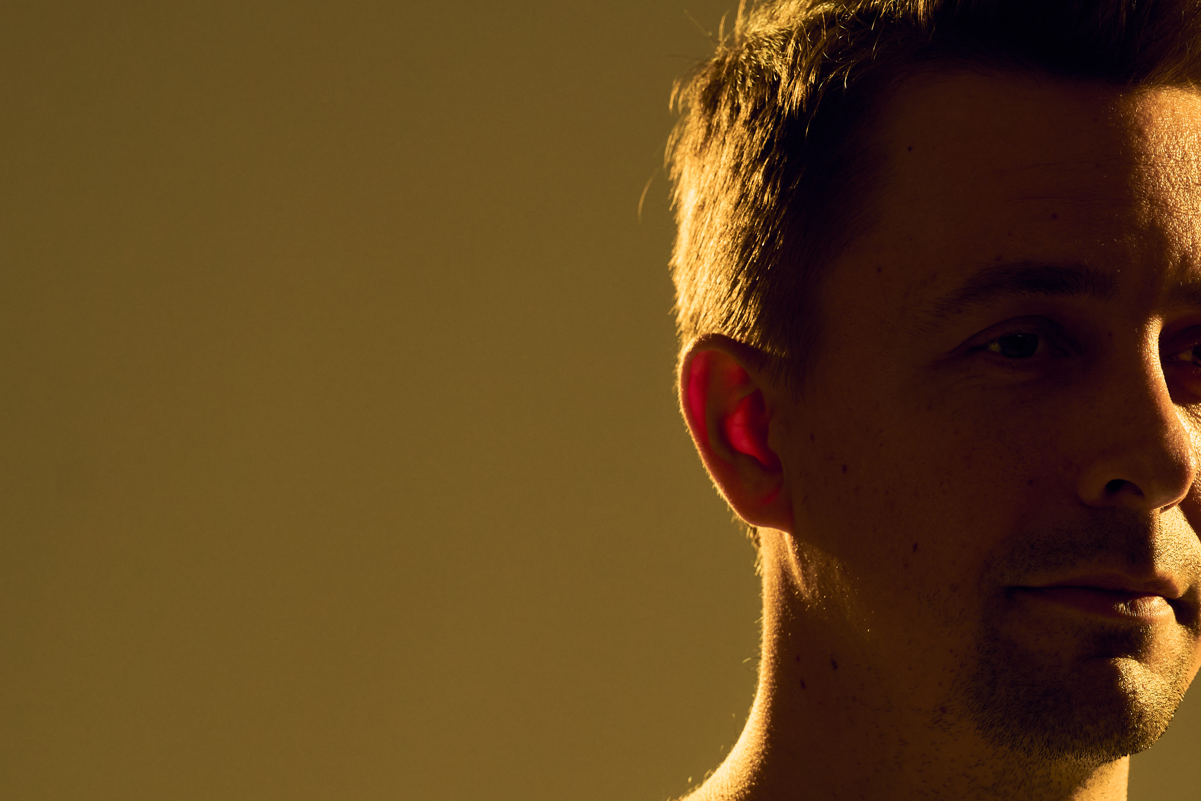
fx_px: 5471
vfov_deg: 8.3
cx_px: 1036
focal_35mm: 164
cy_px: 721
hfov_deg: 12.4
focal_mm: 70
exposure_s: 1/250
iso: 500
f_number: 5.6
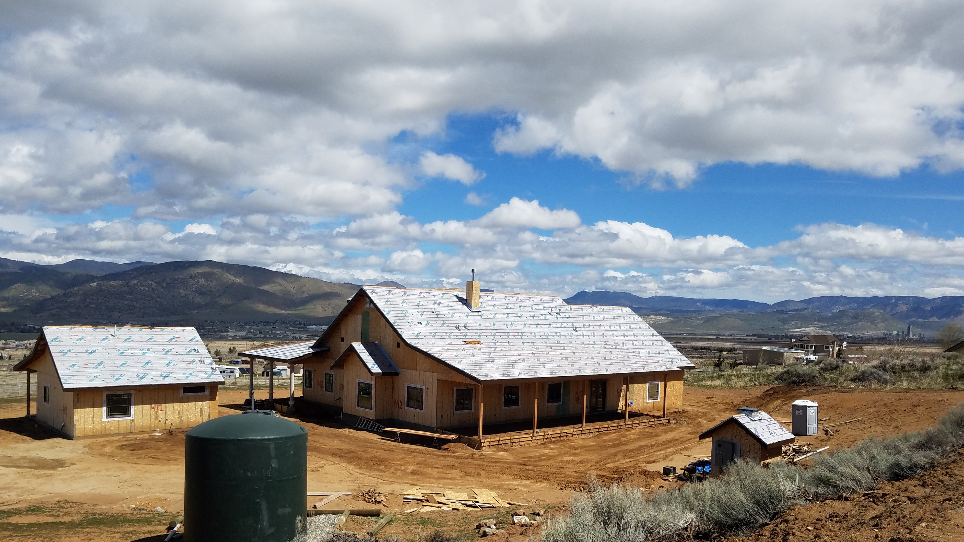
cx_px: 490
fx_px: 741
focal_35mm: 29
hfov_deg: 66.1
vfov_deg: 40.1
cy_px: 317
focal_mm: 4.2
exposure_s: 1/5248
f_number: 1.7
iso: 50
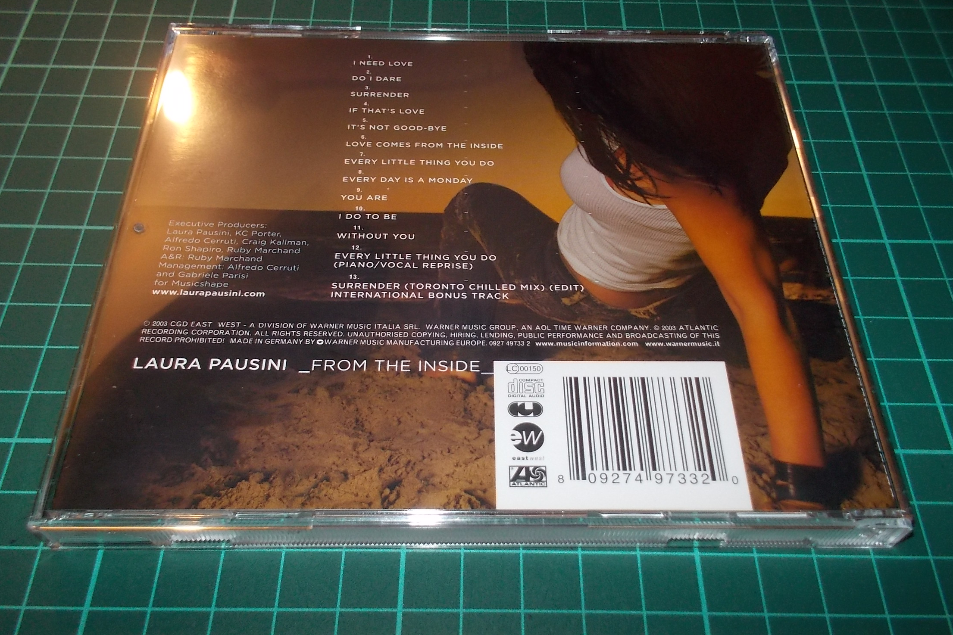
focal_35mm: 31
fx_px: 821
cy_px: 344
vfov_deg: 42.3
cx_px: 486
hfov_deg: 60.3
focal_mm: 4.1
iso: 200
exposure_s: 1/30
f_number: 3.3
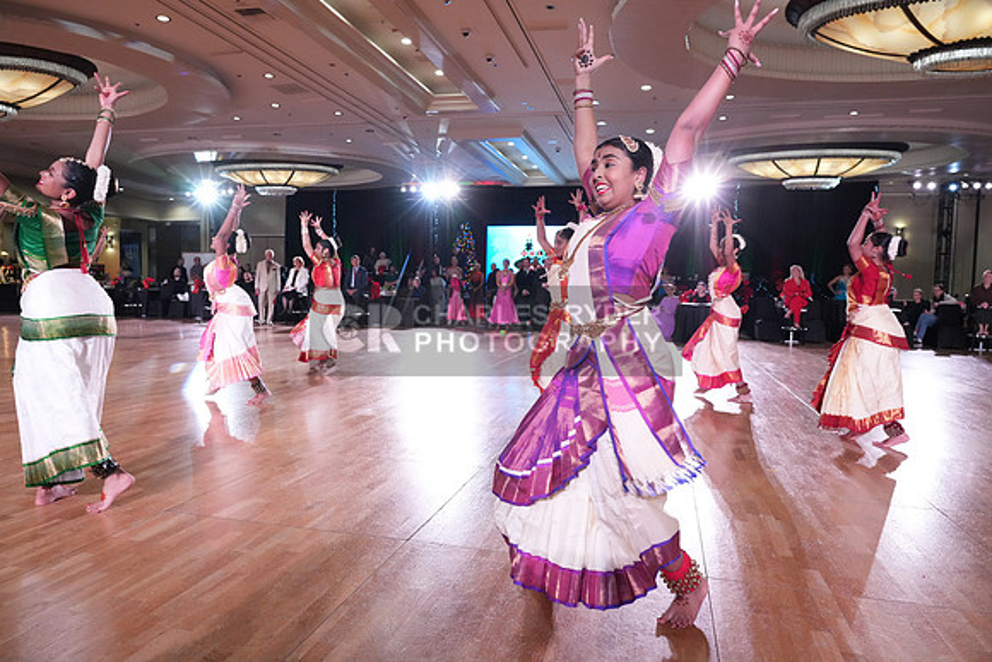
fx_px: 661
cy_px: 331
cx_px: 496
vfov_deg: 53.2
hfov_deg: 73.7
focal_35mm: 24
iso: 5000
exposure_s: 1/320
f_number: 5.6
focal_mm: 24
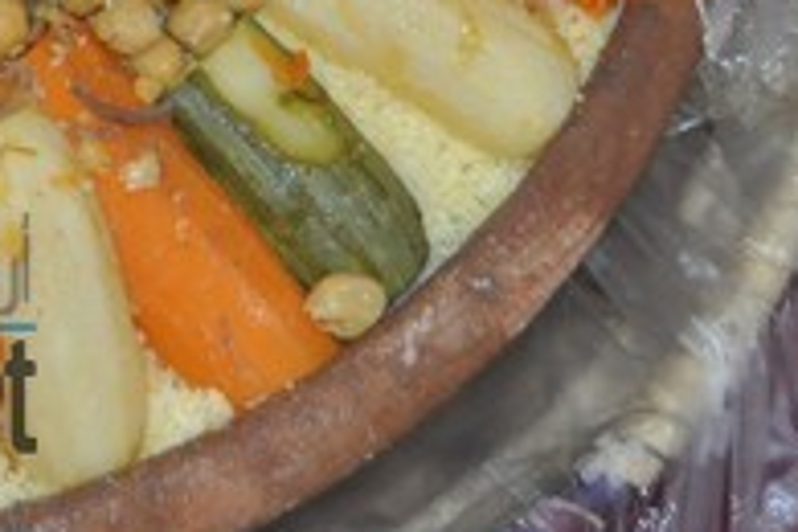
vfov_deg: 8.5
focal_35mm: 157
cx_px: -225
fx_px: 3480
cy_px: -309
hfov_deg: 12.7
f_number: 4.5
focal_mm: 32
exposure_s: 1/60
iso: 800
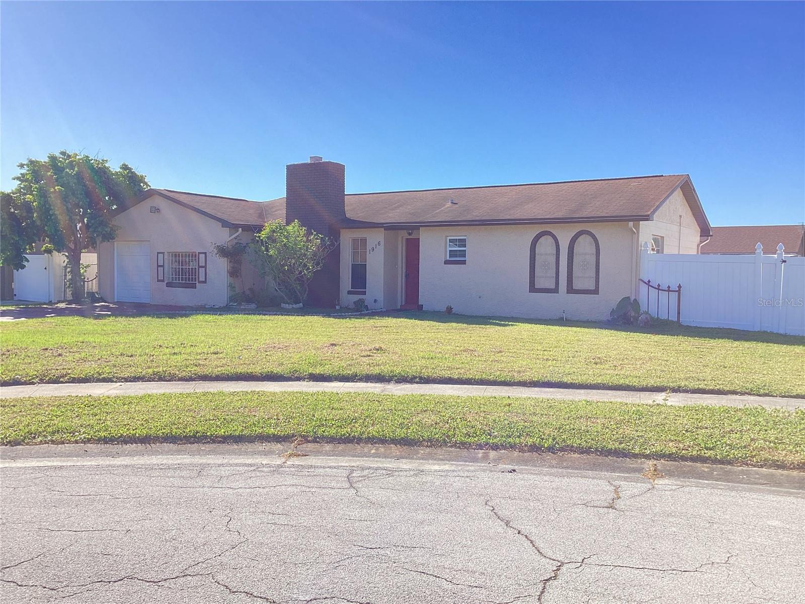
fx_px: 721
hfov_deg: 58.4
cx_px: 402
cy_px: 302
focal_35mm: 31
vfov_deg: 45.4
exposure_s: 1/627
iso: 25
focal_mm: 3.3
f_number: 2.4
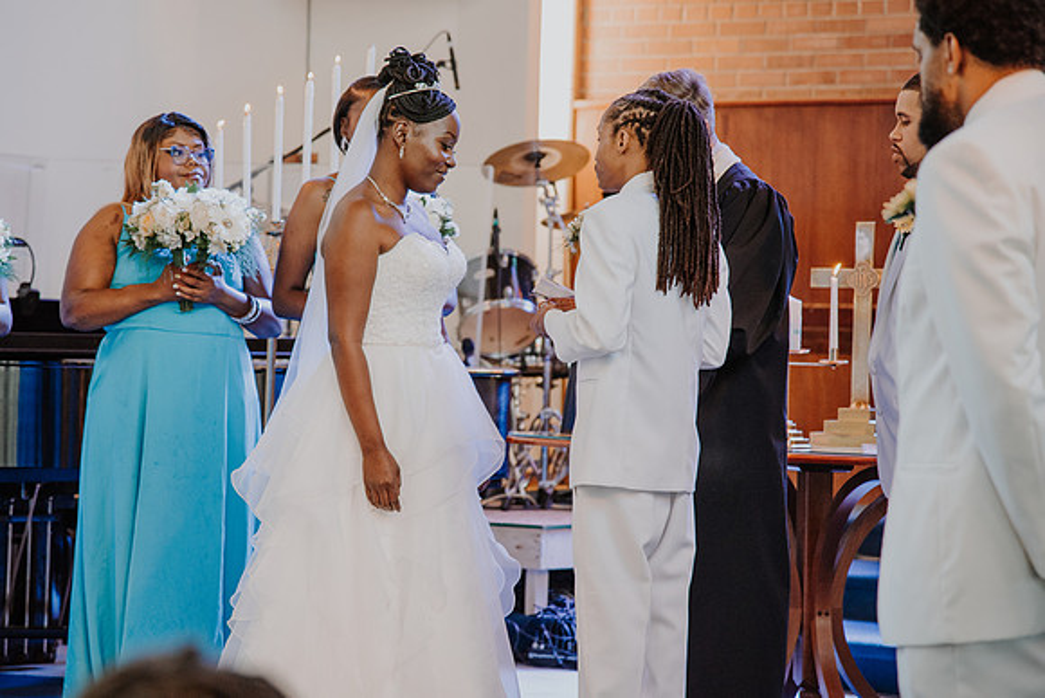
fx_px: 4038
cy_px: 349
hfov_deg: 14.7
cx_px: 439
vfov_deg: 9.9
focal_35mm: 139
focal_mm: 120
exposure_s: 1/125
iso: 1100
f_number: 4
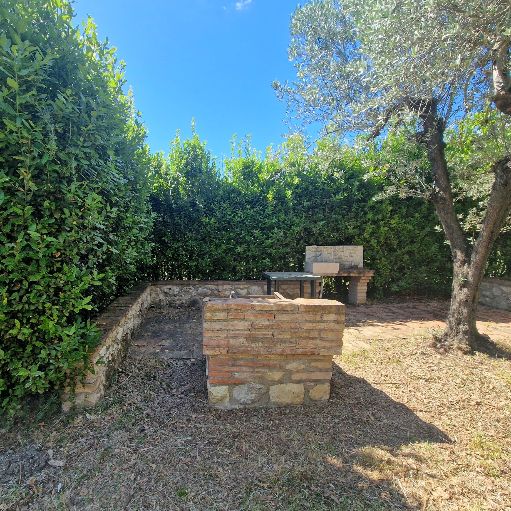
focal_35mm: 16
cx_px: 203
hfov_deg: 86.3
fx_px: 267
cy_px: 257
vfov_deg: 87.4
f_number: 2.2
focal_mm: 2.2
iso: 50
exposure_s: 1/674
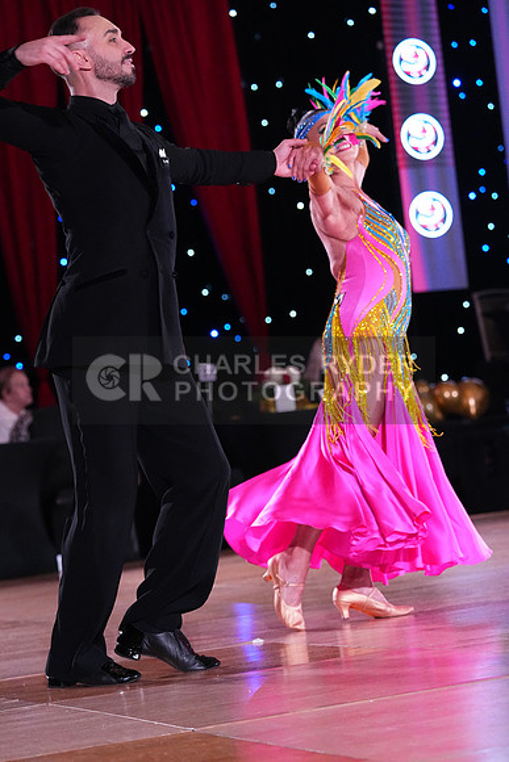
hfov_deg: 12.6
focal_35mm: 109
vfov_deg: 18.8
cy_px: 381
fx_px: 2310
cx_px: 254
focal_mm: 109
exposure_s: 1/400
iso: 8000
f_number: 4.5
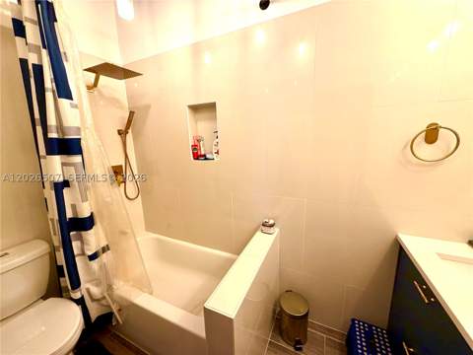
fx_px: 191
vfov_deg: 85.7
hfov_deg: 102.1
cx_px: 236
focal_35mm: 14
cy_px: 178
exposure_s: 1/120
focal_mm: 2.22
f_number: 2.2
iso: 250
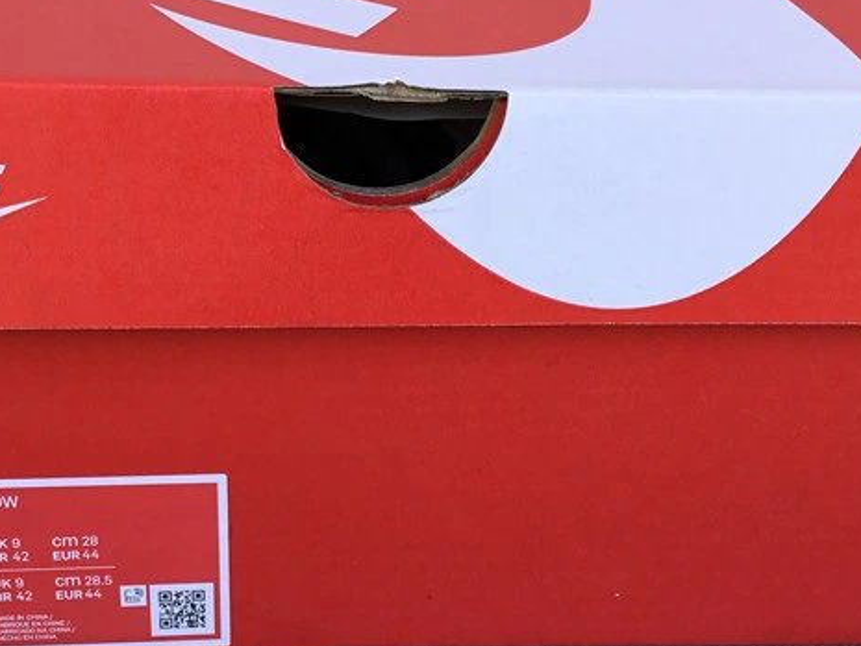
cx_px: 383
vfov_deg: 24.4
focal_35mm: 60
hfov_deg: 32.1
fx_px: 1493
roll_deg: -2.2
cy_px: 308
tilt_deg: -24.4
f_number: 2.4
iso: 25
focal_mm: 3.3
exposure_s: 1/169
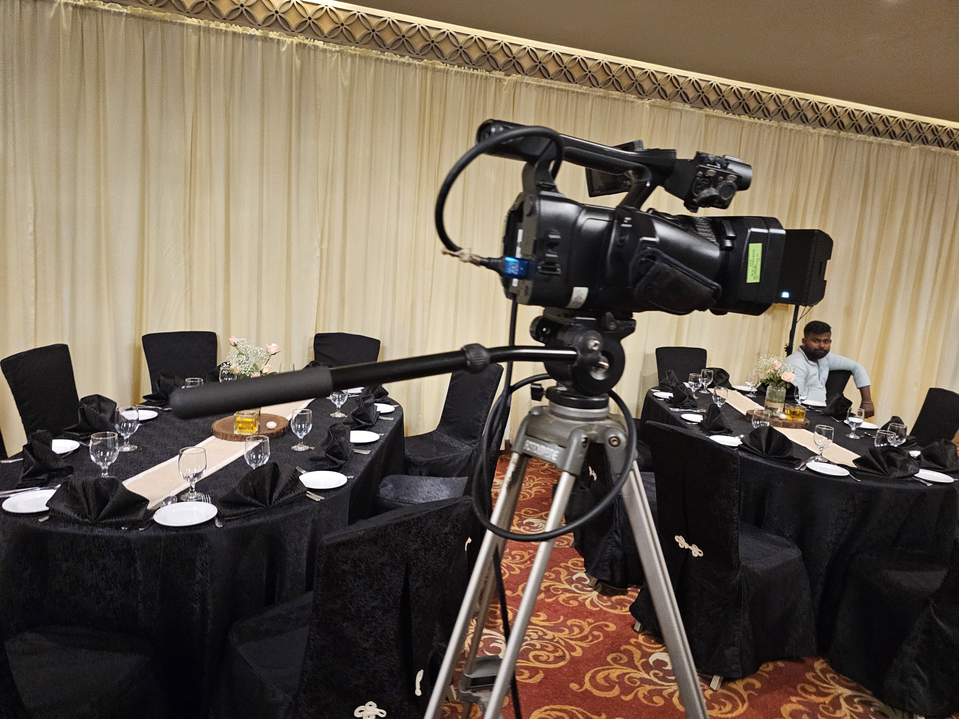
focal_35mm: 23
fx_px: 637
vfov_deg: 58.9
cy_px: 360
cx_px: 480
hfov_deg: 73.9
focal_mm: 6.3
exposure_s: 1/33
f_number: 1.7
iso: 640
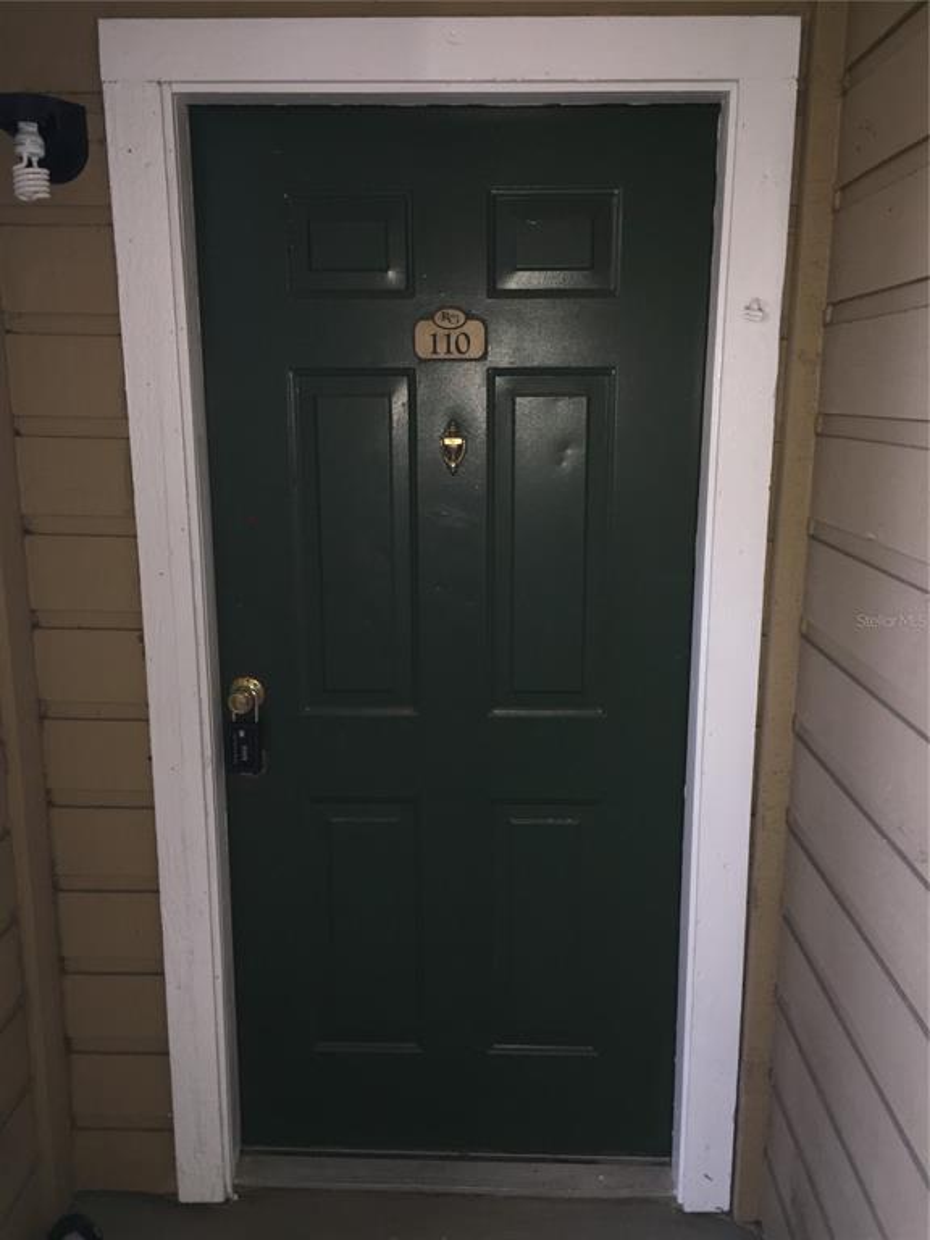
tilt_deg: -11.4
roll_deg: +0.0
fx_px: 1039
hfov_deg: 48.2
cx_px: 465
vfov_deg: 61.7
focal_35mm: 29
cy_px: 620
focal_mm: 4.15
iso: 50
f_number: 2.2
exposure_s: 1/17
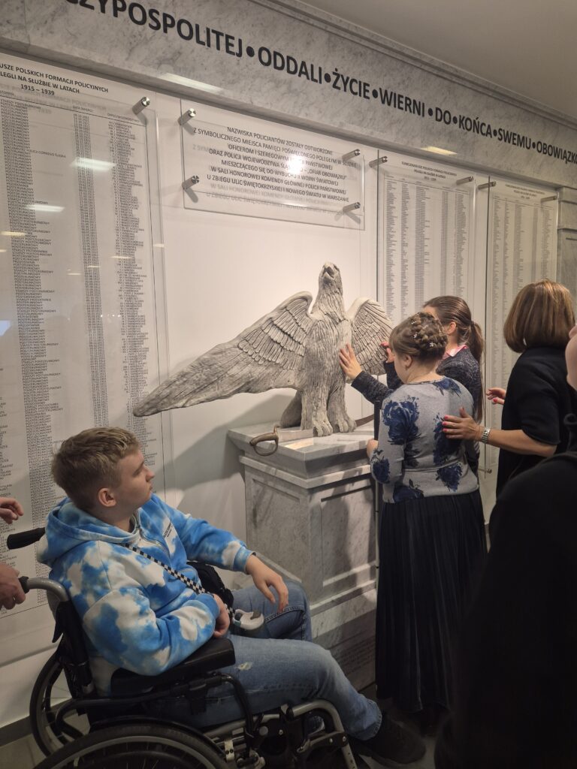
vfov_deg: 73.9
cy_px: 384
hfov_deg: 58.9
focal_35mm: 23
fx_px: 511
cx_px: 288
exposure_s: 1/100
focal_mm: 5.4
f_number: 1.8
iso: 64
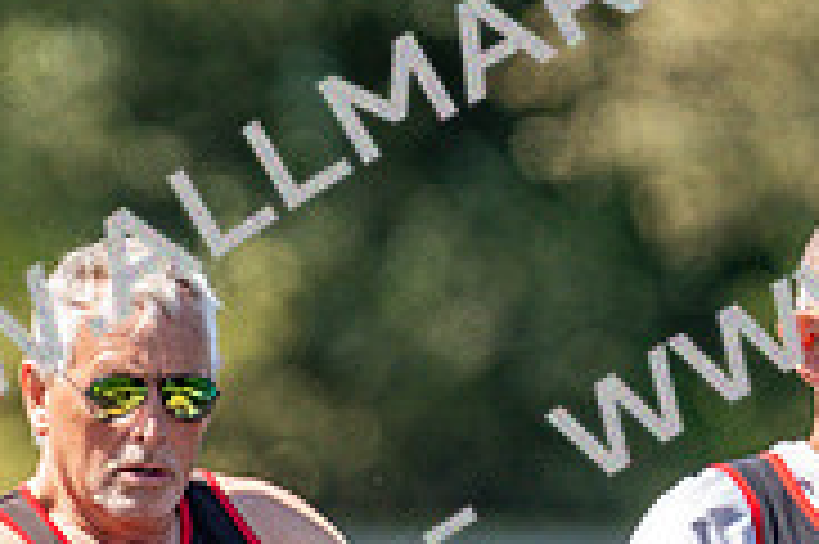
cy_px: 551
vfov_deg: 0.7
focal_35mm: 1914
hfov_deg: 1.1
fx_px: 43503
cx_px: 220
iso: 640
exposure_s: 1/2000
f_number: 6.3
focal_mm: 600
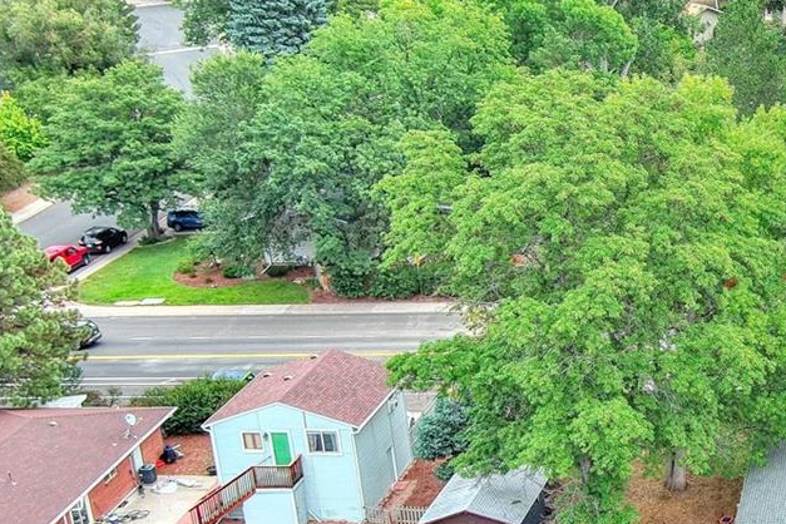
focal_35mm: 74
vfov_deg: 18.4
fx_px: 1616
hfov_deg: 25.3
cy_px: 352
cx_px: 879
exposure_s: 1/145
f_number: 2.8
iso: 100
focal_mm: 10.6
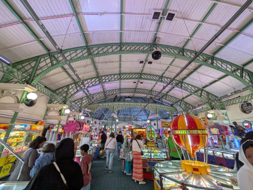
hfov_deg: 102.1
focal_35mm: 14
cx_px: 126
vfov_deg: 85.7
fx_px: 102
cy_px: 95
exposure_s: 1/100
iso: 328
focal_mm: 1.83
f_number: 2.2
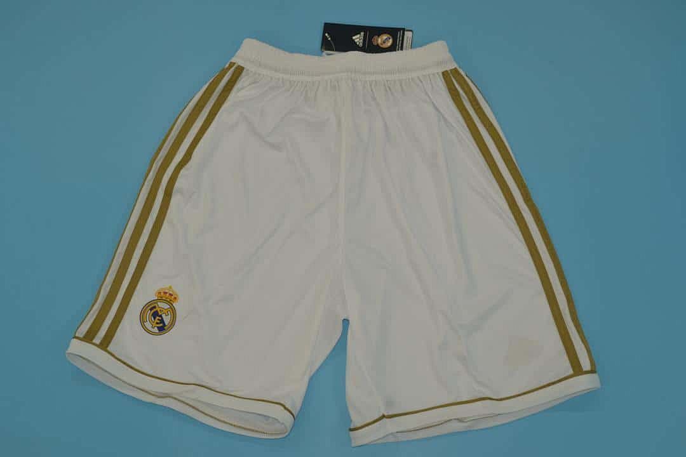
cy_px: 228
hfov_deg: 46.4
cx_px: 343
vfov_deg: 31.9
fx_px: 800
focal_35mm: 42
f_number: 7.1
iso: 200
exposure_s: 1/100
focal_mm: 28
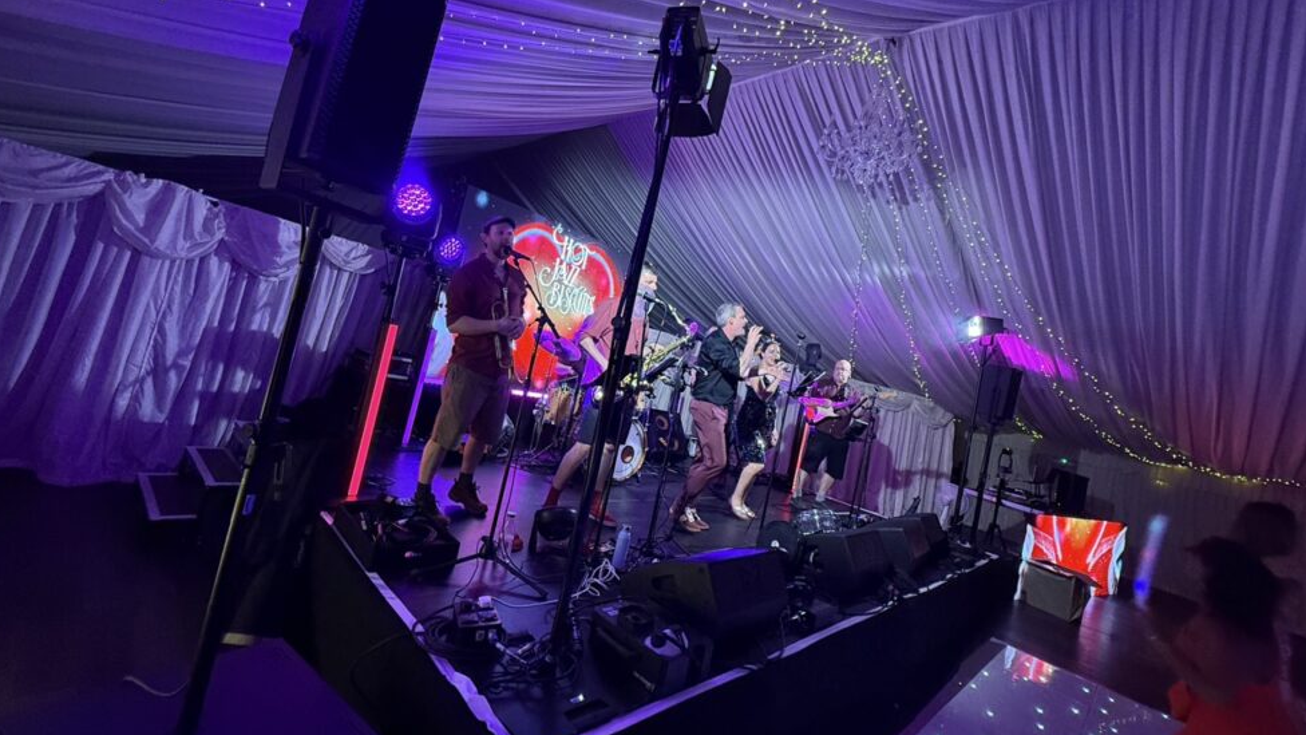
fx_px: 554
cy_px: 317
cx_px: 626
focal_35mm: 16
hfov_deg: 99.3
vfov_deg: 66.8
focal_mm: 2.22
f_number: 2.2
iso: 400
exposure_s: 1/49
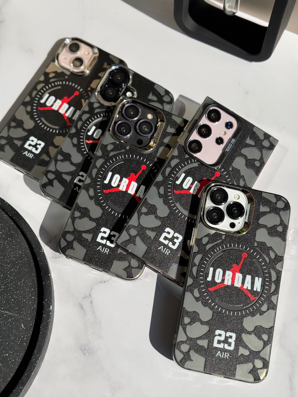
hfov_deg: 30.3
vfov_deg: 39.7
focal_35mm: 48
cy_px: 198
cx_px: 149
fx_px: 551
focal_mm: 6.76
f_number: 1.78
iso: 64
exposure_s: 1/2331
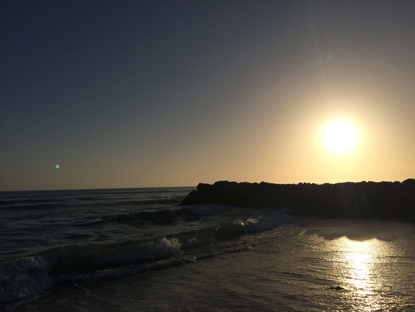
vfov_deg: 48.2
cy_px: 156
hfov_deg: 61.7
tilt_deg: +3.4
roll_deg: +2.7
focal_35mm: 29
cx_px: 208
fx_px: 348
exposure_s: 1/20833
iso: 40
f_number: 2.2
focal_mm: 4.15
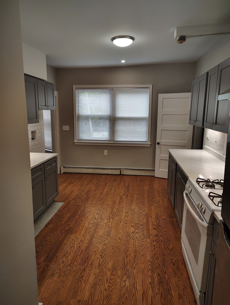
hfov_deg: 56.9
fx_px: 212
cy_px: 152
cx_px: 115
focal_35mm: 24
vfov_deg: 71.5
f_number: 1.8
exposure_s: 1/120
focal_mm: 5.56
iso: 616
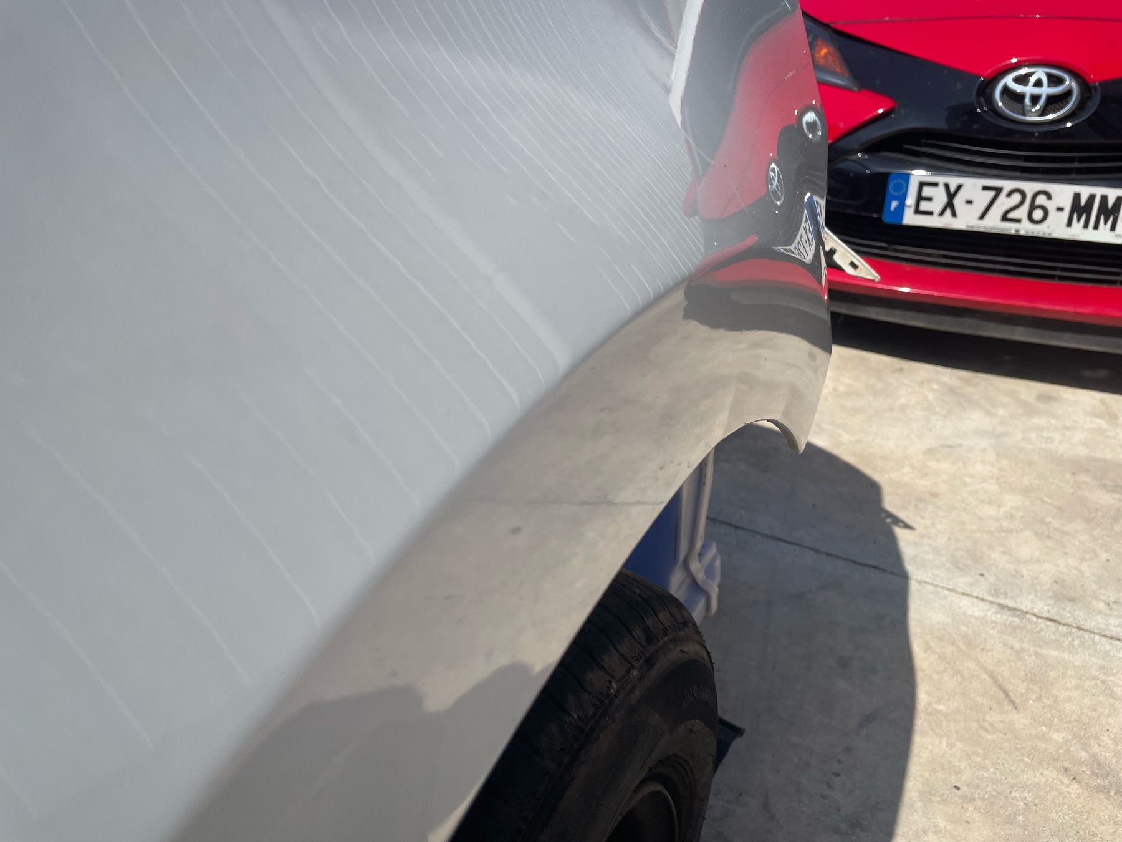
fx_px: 843
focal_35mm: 26
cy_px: 421
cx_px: 561
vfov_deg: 53.1
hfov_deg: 67.3
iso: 32
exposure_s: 1/4000
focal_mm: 4.2
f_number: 1.6
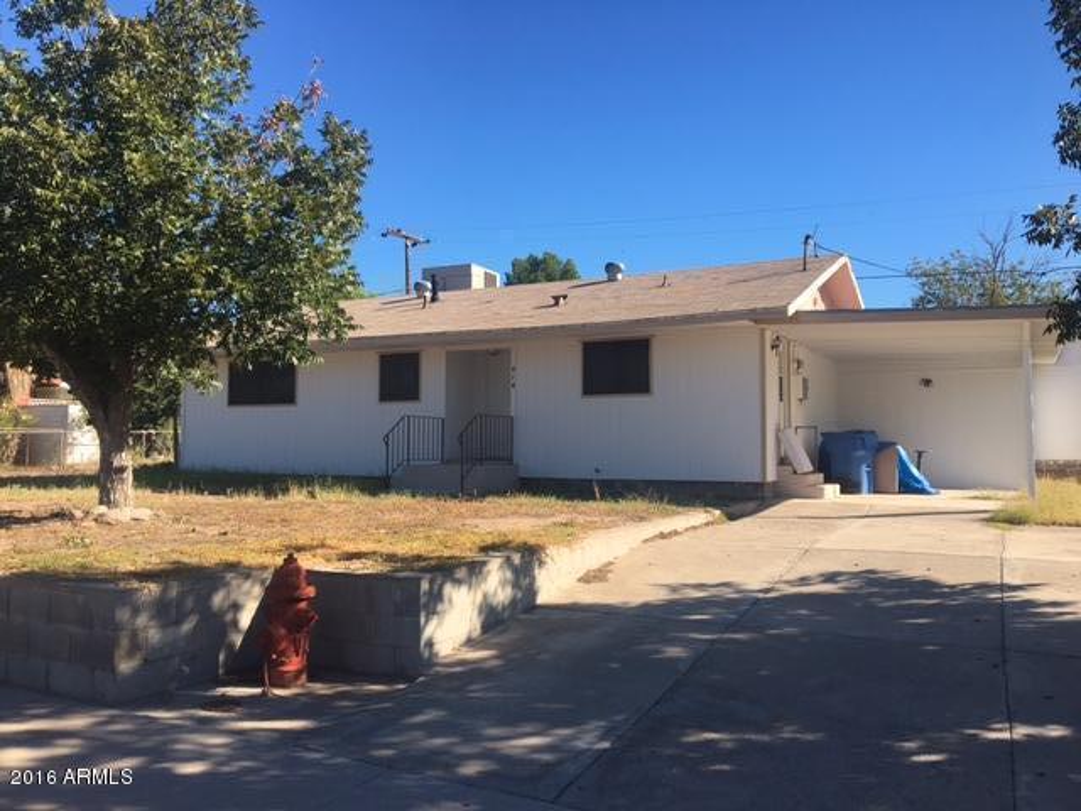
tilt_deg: +1.8
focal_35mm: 29
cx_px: 540
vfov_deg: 48.2
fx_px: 906
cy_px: 406
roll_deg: -0.1
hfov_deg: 61.7
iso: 25
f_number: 2.2
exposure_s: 1/938
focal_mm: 4.15
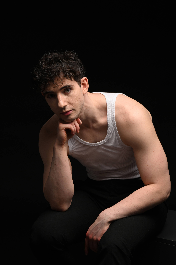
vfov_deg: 16.4
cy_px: 132
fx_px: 917
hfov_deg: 11.0
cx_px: 88
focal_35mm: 125
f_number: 14
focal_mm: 125
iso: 200
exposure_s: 1/125
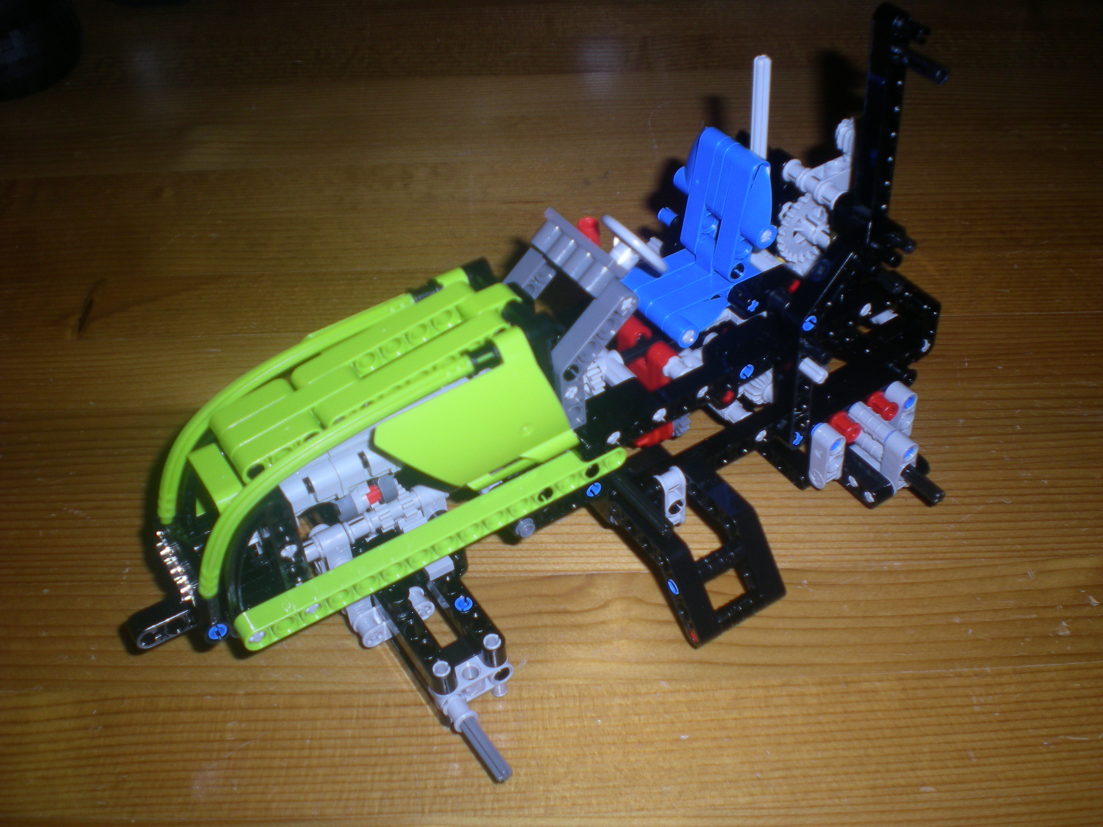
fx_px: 1211
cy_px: 414
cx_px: 552
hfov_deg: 49.0
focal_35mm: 38
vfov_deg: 37.7
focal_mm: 6.3
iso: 50
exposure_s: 1/60
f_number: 3.1
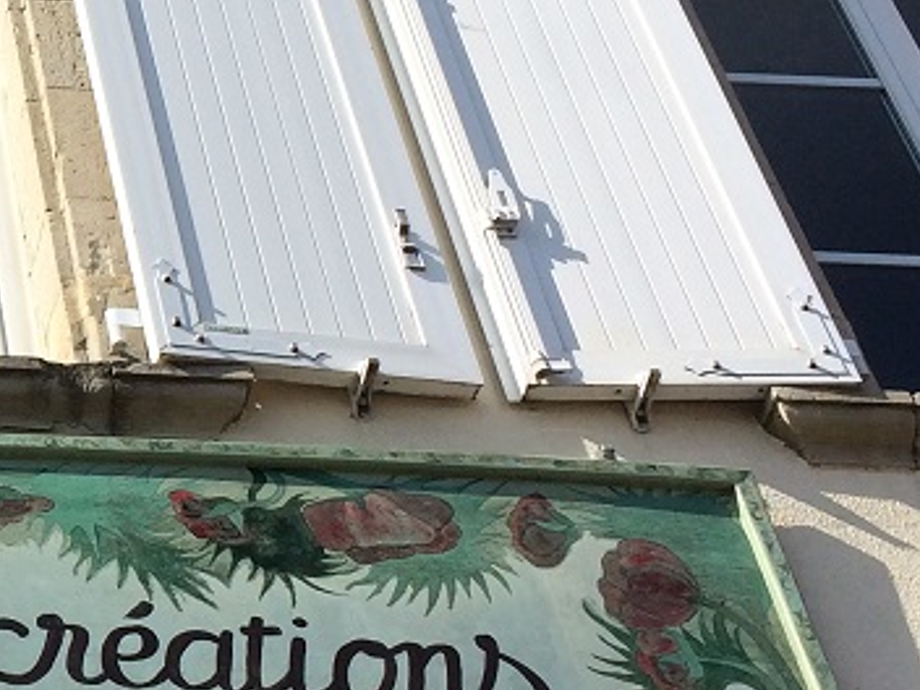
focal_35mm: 99
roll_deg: +3.8
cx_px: -282
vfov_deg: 14.9
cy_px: 376
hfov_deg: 18.4
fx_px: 2631
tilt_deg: +43.6
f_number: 2.2
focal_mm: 4.15
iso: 32
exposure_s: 1/2564
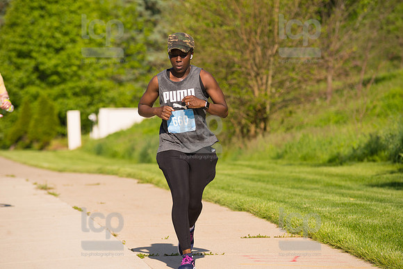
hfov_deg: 10.3
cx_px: 202
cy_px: 134
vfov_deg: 6.9
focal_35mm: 200
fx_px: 2239
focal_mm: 200
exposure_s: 1/2000
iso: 400
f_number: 5.6
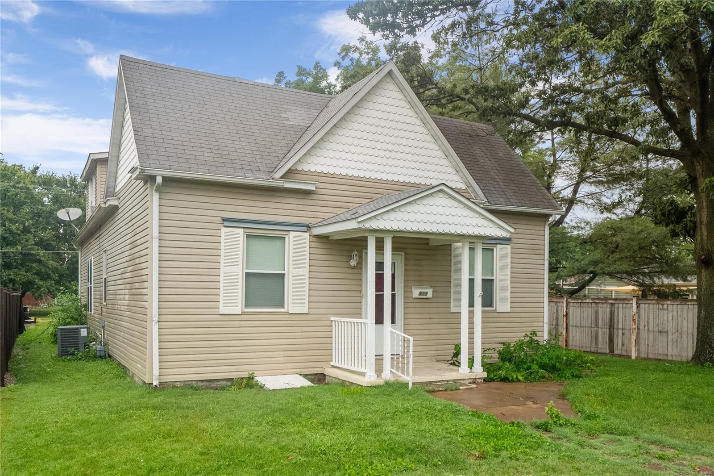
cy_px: 238
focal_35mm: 30
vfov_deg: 43.6
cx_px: 357
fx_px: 595
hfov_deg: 61.9
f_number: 8
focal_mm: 15
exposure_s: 1/200
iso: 800
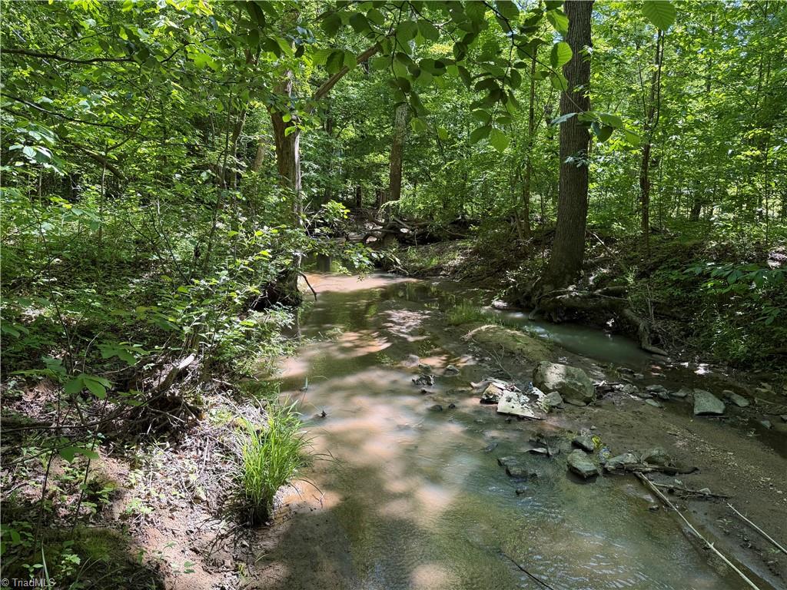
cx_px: 394
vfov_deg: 56.8
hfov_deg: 71.6
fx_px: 546
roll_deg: -1.8
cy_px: 295
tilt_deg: -12.1
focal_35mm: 24
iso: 64
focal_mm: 6.76
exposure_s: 1/291
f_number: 1.78
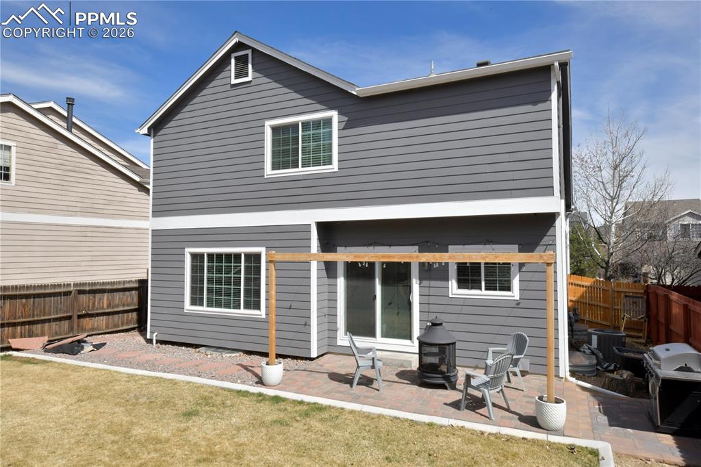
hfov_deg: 73.8
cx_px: 350
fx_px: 467
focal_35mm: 24
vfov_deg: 53.1
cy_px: 234
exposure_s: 1/250
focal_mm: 24
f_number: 20
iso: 500
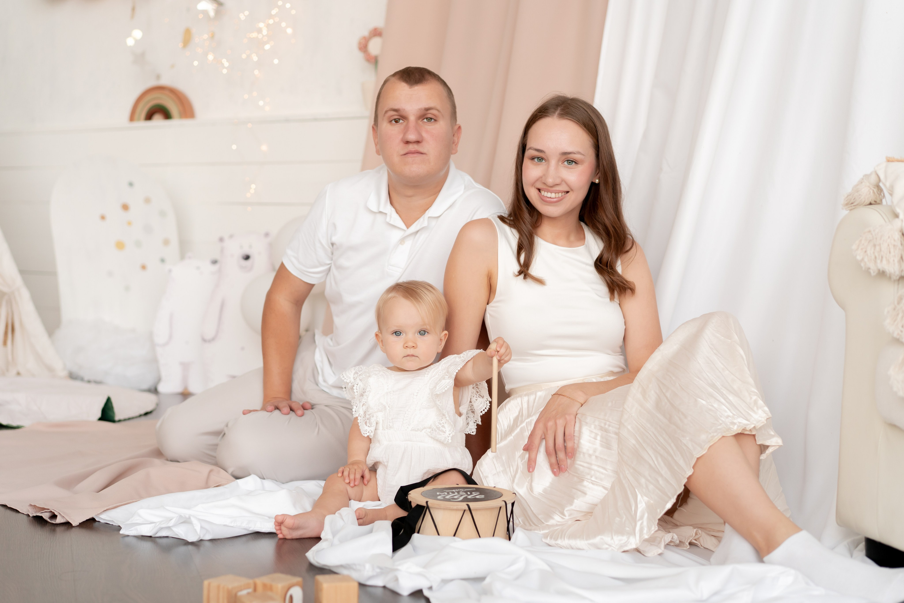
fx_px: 1381
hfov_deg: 36.2
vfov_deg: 24.6
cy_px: 302
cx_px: 452
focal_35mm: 55
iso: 500
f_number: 2.8
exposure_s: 1/400
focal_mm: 55
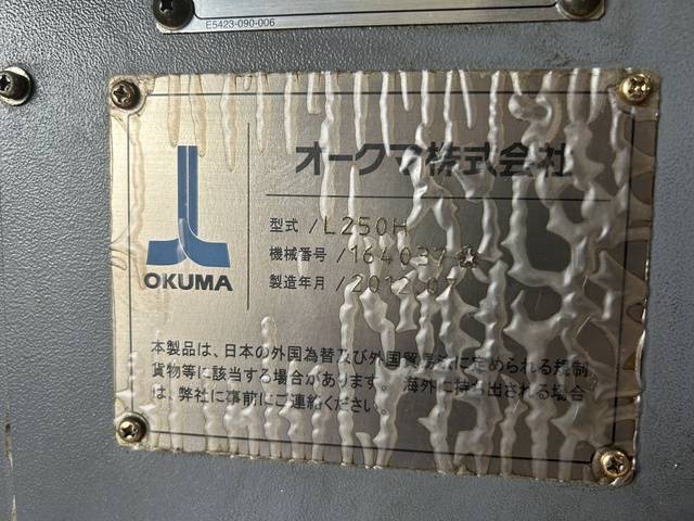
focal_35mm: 26
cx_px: 347
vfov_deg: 53.1
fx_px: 521
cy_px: 260
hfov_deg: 67.3
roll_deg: -0.2
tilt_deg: -5.3
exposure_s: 1/120
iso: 100
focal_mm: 5.7
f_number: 1.5
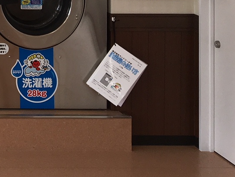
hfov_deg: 15.7
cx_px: -172
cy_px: -130
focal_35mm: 109
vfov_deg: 12.5
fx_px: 740
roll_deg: -0.3
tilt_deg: +0.7
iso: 25
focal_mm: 4.15
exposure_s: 1/206
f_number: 2.2
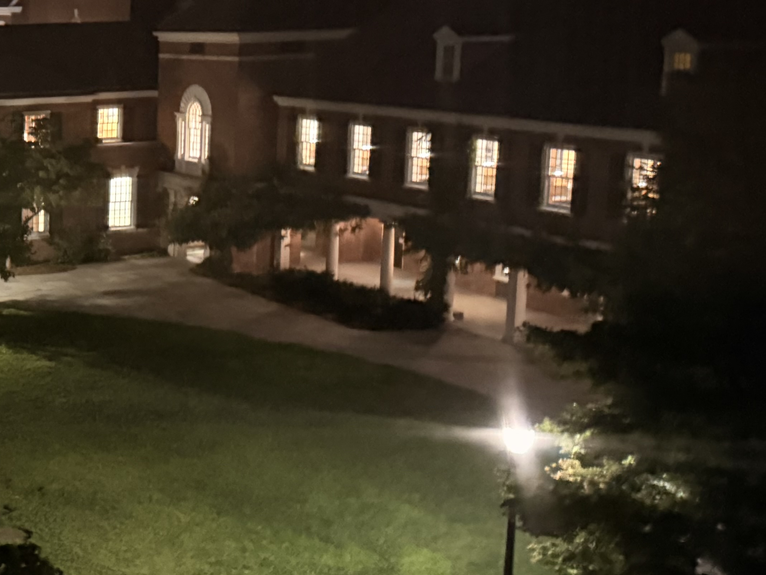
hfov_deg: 26.4
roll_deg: +0.5
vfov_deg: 22.9
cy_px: 239
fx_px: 1416
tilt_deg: -8.8
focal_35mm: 64
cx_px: -191
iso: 2500
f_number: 1.78
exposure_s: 1/15
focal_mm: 6.76
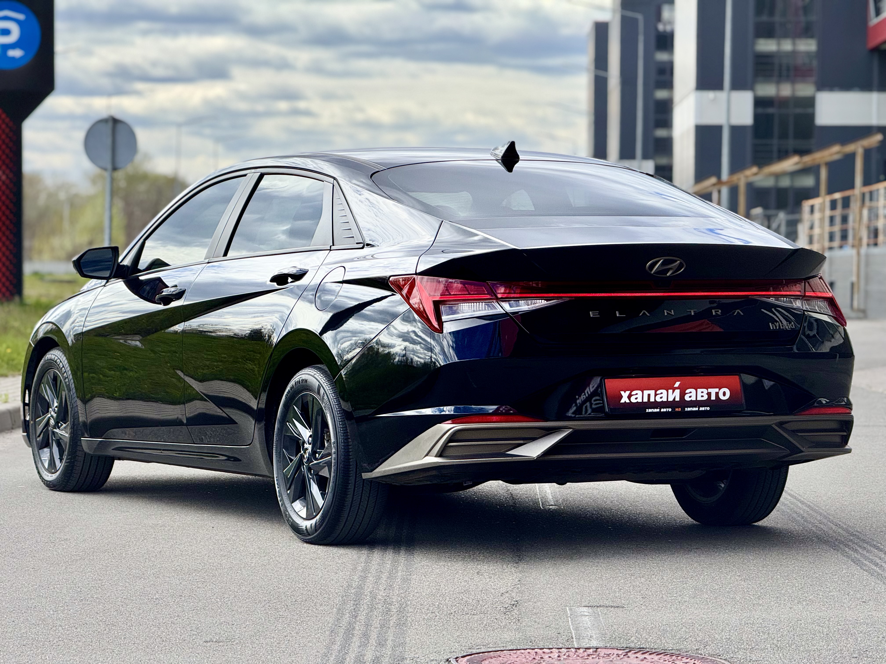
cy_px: 332
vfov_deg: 12.3
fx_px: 3071
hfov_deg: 16.4
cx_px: 443
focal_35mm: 120
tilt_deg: -0.7
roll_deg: -0.4
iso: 50
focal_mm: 15.66
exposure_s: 1/1114
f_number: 2.8
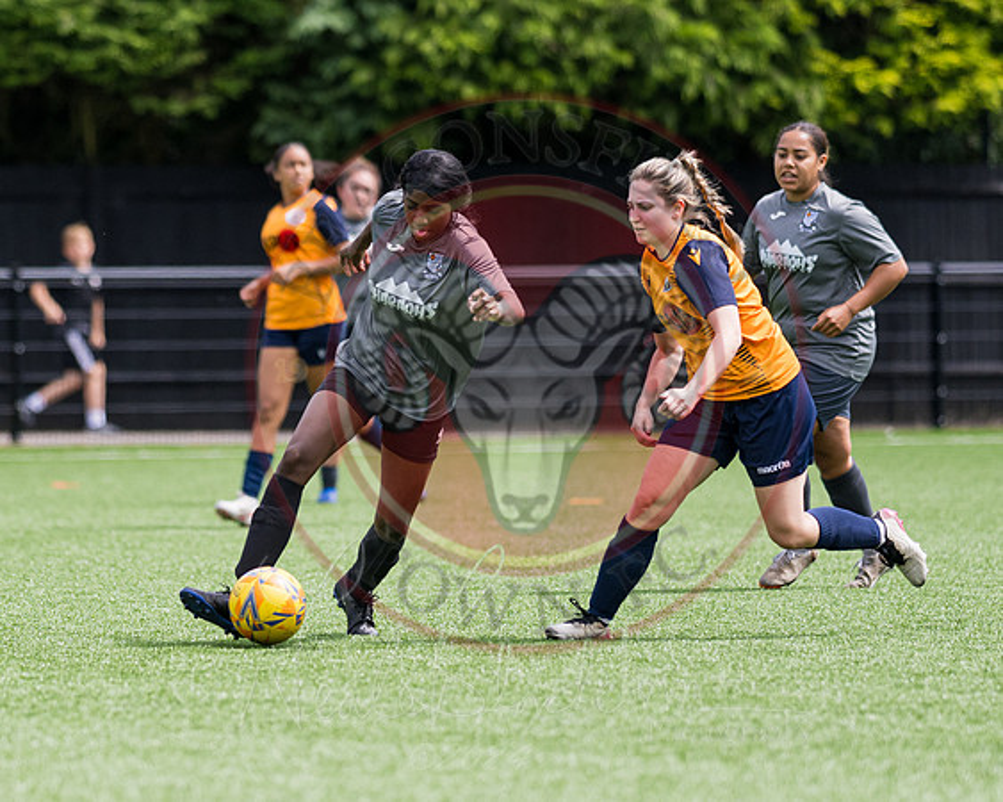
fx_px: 9550
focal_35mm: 322
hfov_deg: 6.0
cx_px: 278
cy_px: 473
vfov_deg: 4.8
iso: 200
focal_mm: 135
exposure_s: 1/6400
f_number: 1.8
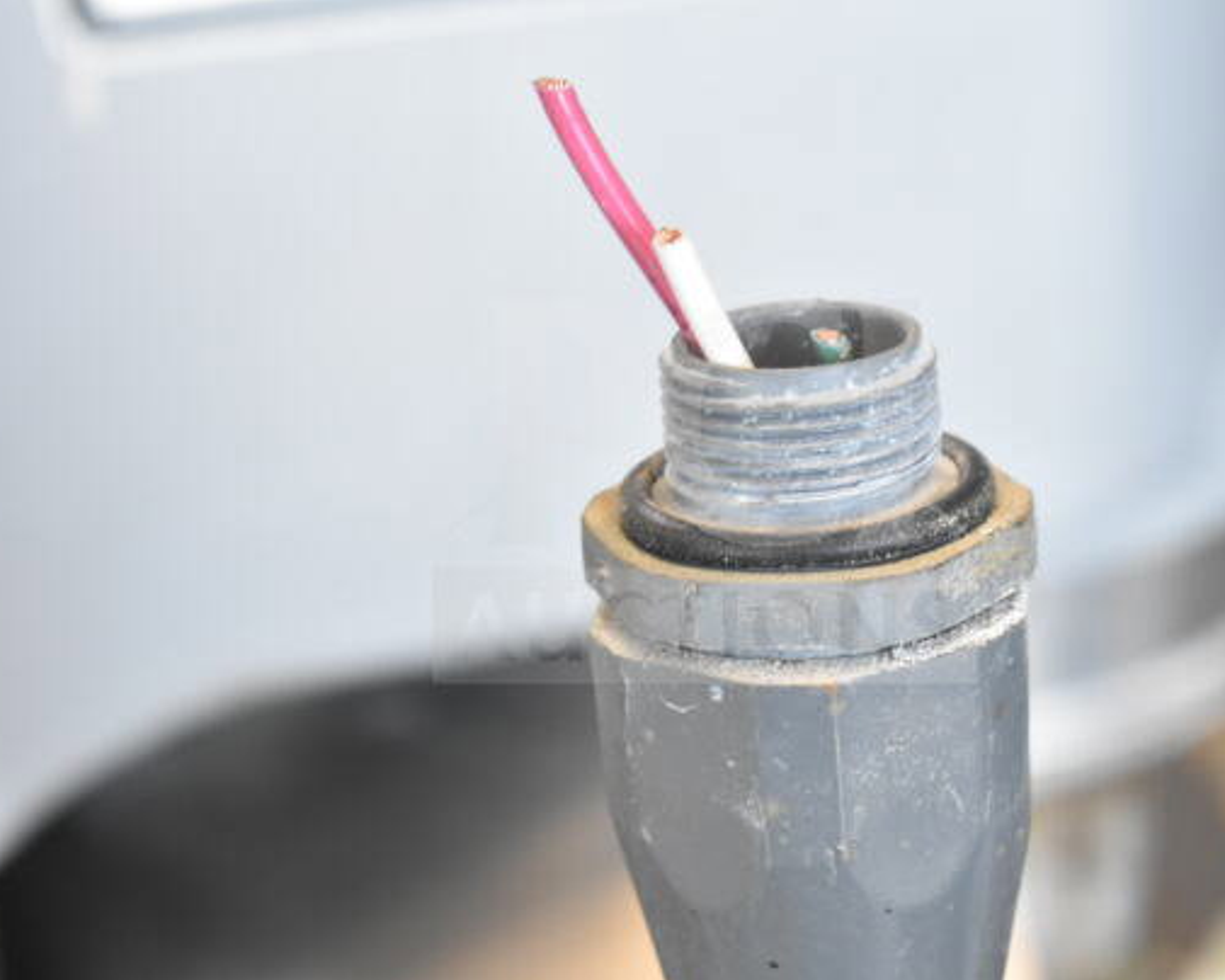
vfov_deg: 16.4
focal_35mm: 94
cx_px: 703
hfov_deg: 20.5
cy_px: 491
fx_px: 3392
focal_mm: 55
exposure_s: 1/100
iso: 2500
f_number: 5.6
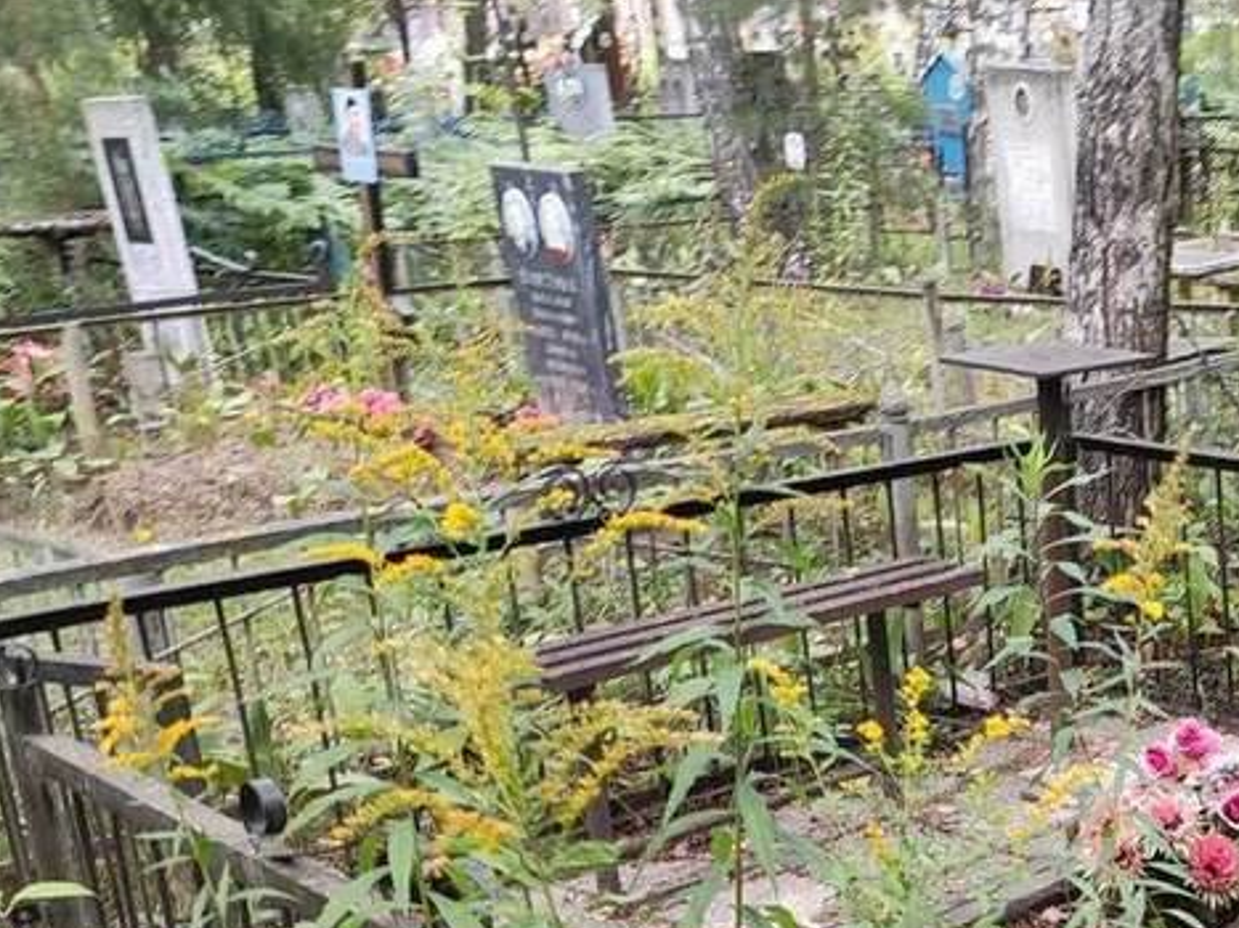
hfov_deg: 31.4
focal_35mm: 57
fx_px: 2040
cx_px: 1220
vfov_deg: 24.7
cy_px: 880
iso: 156
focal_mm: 4.77
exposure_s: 1/60
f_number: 1.75
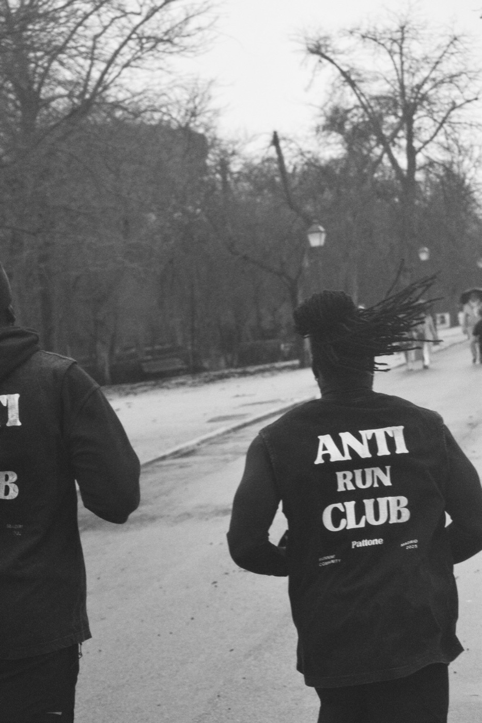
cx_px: 241
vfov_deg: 24.6
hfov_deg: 16.5
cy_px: 362
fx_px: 1657
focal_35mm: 82
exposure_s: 1/640
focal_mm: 55
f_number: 5.6
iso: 800
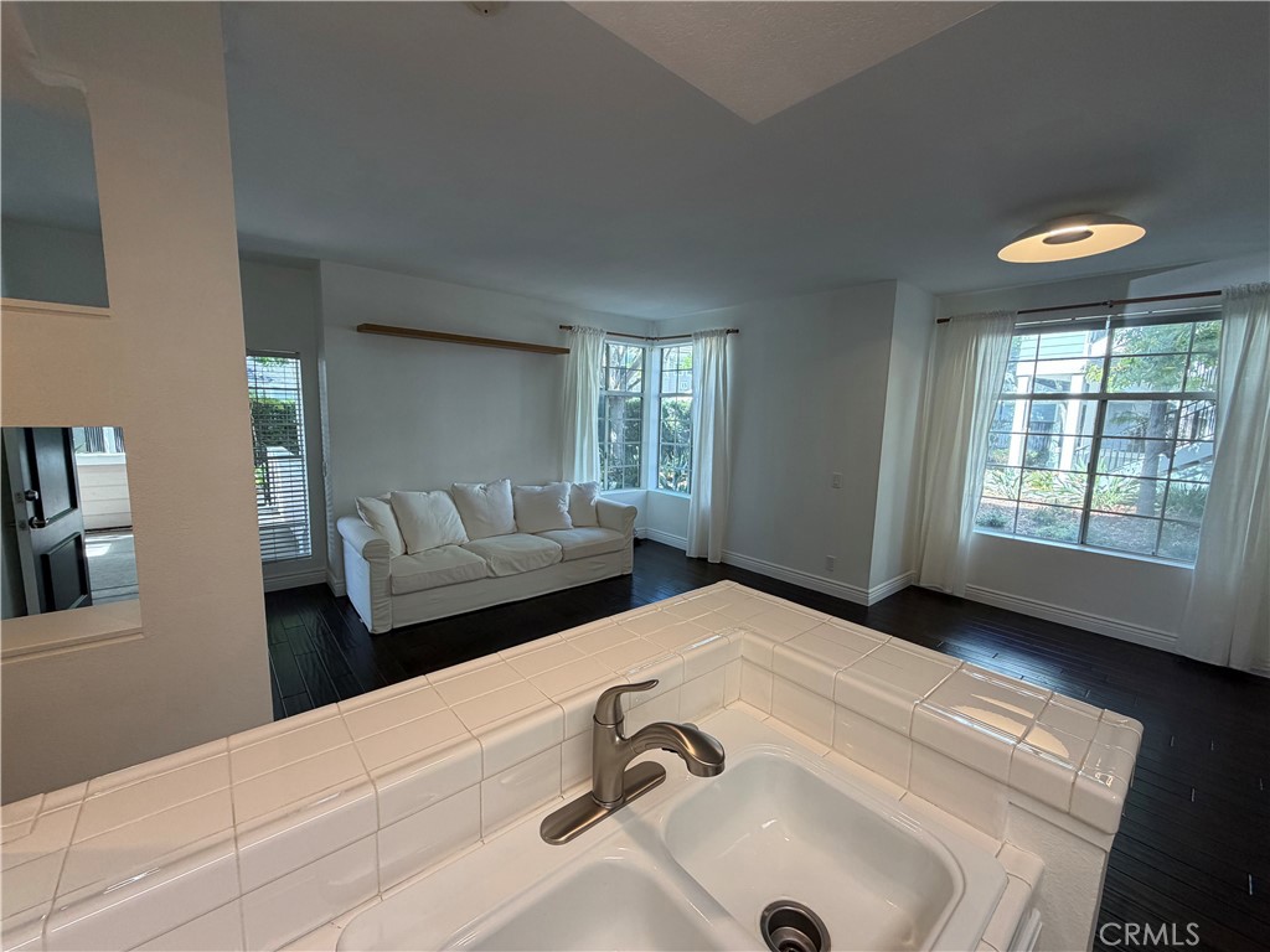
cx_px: 635
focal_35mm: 14
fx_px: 514
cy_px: 476
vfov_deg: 85.7
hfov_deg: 102.1
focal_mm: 2.22
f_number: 2.2
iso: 125
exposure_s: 1/120
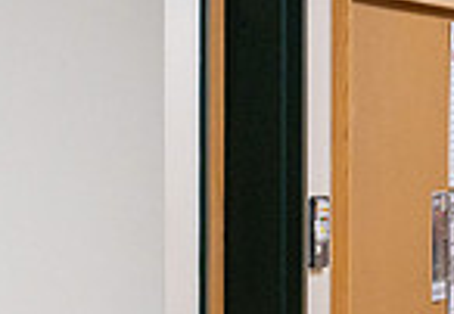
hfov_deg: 6.3
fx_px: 4108
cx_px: -63
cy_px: 541
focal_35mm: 322
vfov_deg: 4.3
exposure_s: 1/320
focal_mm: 70
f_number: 4
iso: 1600
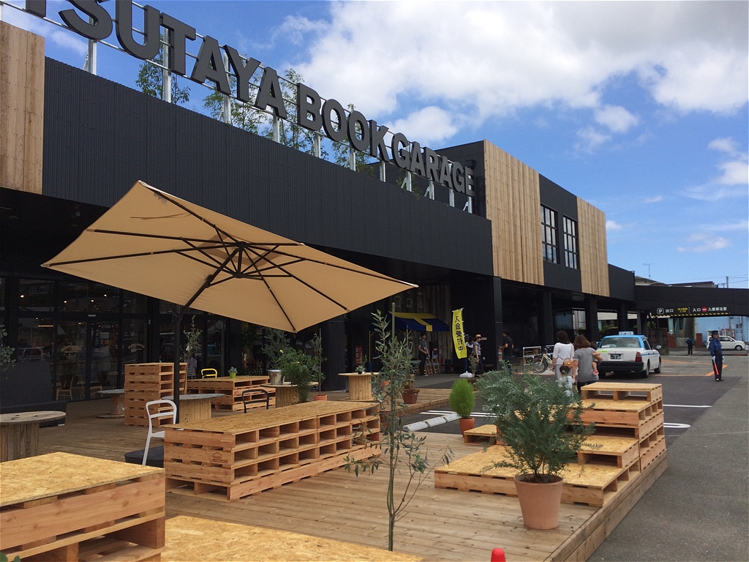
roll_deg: +0.6
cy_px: 281
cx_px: 374
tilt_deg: +2.2
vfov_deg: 48.2
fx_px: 627
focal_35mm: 29
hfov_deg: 61.7
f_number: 2.2
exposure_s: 1/1786
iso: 32
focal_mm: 4.15
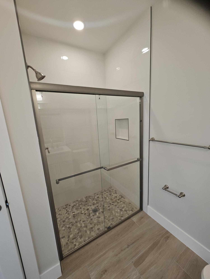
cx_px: 105
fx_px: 105
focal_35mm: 13
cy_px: 140
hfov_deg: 89.9
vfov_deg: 106.2
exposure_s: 1/60
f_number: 2.2
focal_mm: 2.2
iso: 80
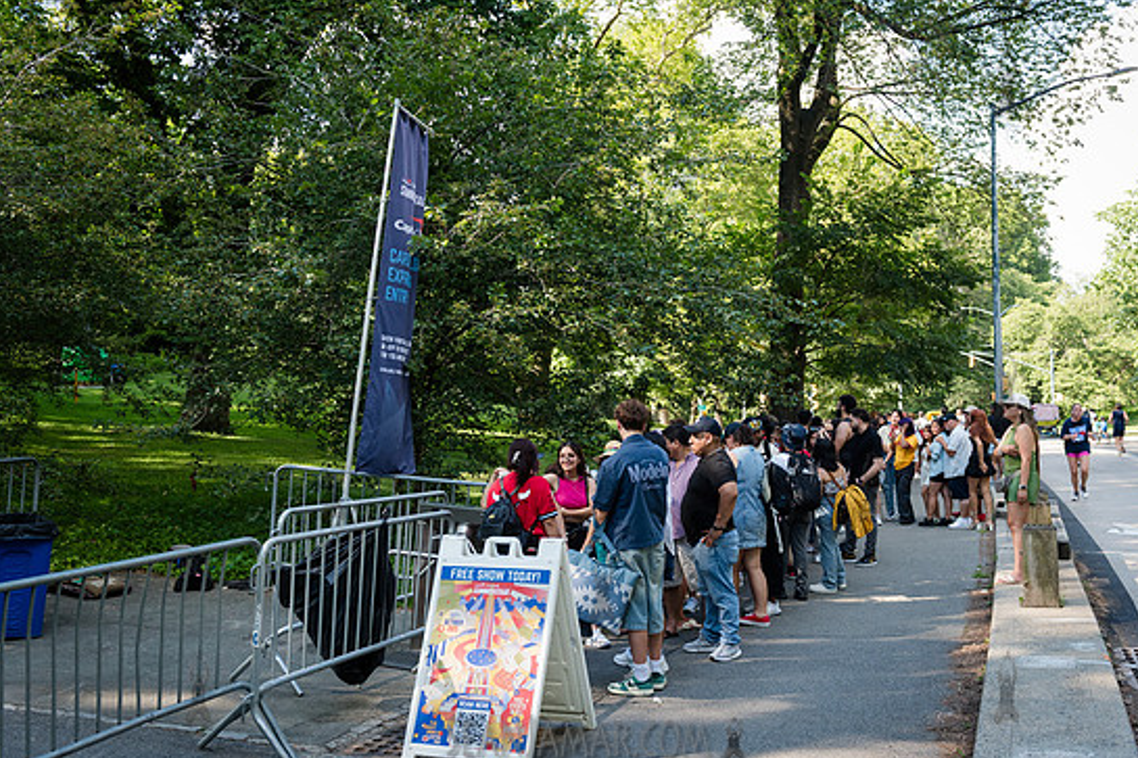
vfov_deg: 35.0
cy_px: 383
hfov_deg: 50.7
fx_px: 1201
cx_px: 601
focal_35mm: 38
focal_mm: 34
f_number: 4
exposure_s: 1/320
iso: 500
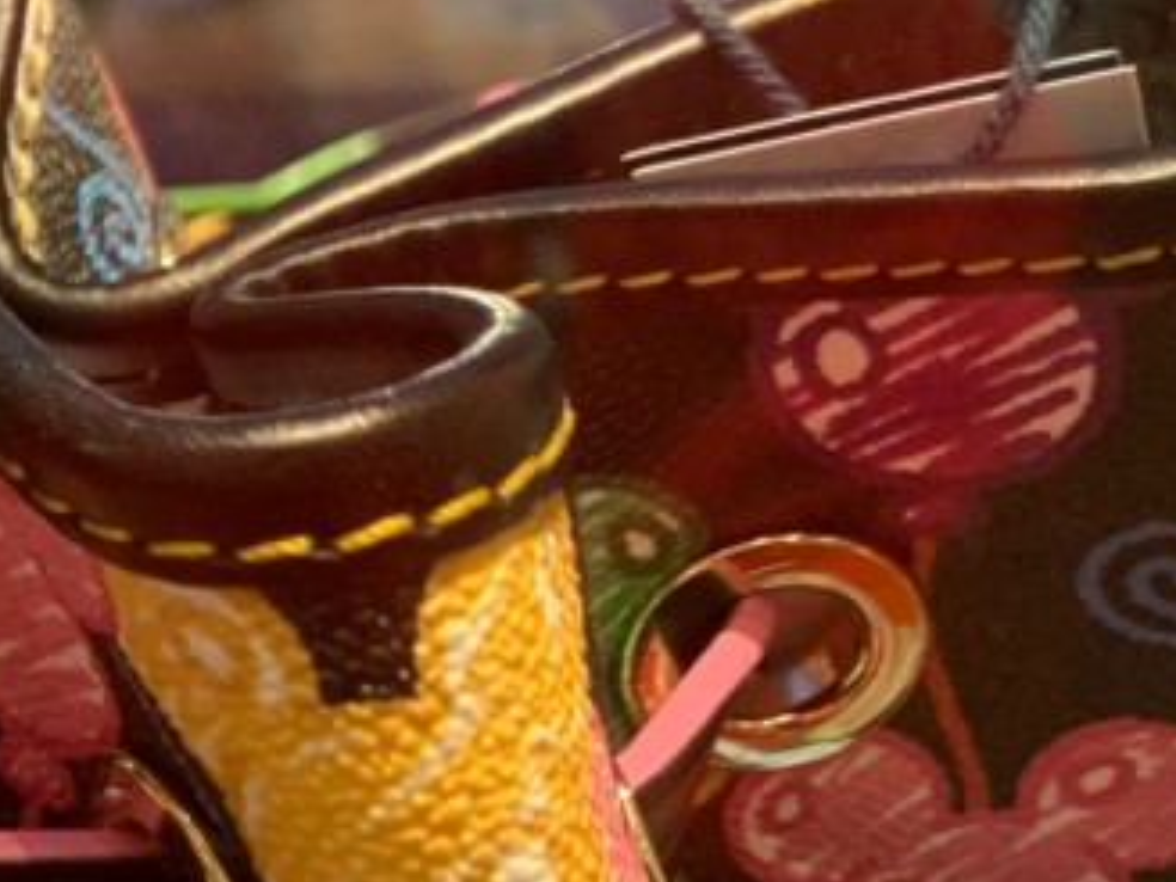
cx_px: -470
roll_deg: -2.0
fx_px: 3227
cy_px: 635
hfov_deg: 18.7
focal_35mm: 95
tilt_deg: -31.3
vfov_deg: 15.5
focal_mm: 4.25
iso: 320
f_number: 1.8
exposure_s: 1/60
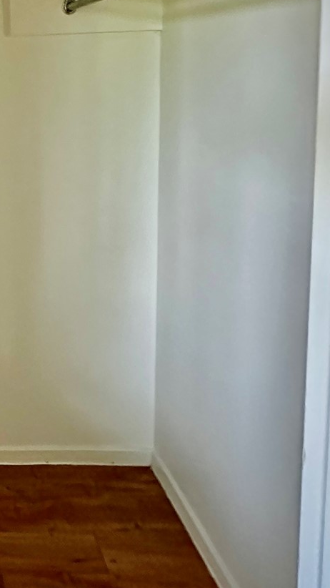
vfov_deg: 50.0
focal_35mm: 38
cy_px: 127
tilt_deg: -6.1
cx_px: -116
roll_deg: +1.7
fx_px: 591
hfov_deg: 25.9
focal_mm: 2.22
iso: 1000
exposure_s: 1/60
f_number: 2.2
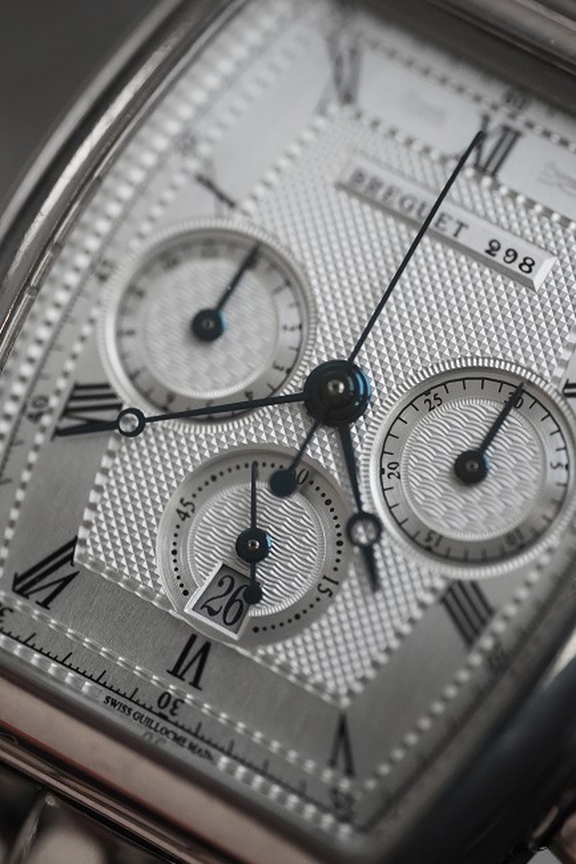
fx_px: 2665
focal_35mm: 111
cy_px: 453
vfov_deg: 18.4
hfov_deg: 12.3
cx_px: 283
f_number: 2.8
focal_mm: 105
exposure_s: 1/250
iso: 4000
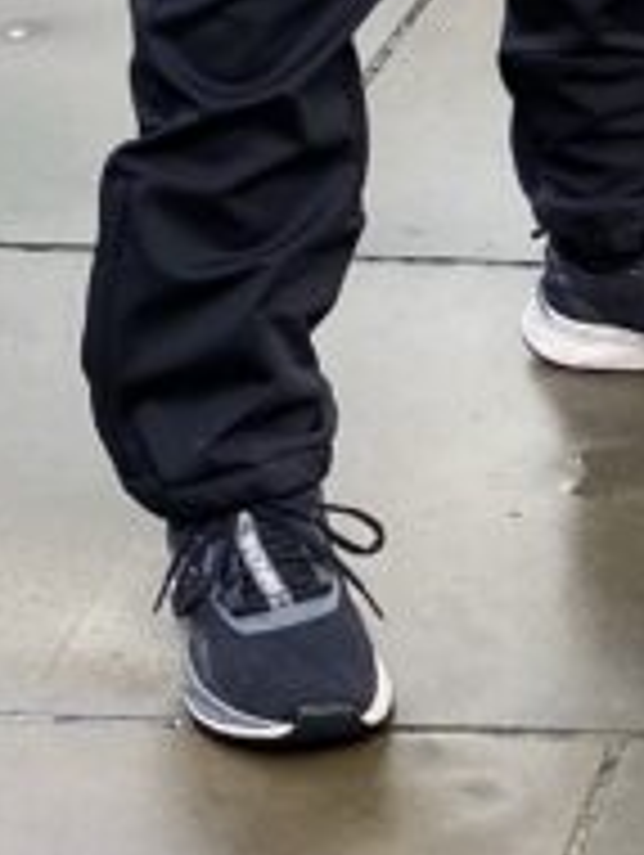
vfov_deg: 14.1
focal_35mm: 140
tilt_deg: -29.0
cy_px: 572
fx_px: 3465
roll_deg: -3.1
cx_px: 1531
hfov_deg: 9.5
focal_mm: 4.25
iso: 32
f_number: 1.8
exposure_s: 1/560
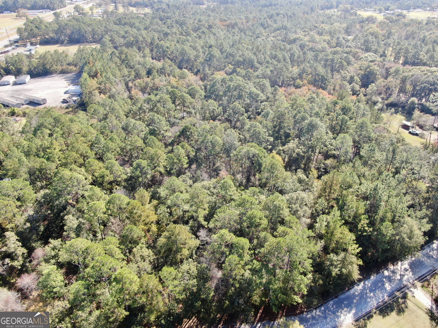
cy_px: 164
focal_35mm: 24
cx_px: 219
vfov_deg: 56.8
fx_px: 304
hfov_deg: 71.6
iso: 100
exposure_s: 1/240
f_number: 2.8
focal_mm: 4.39
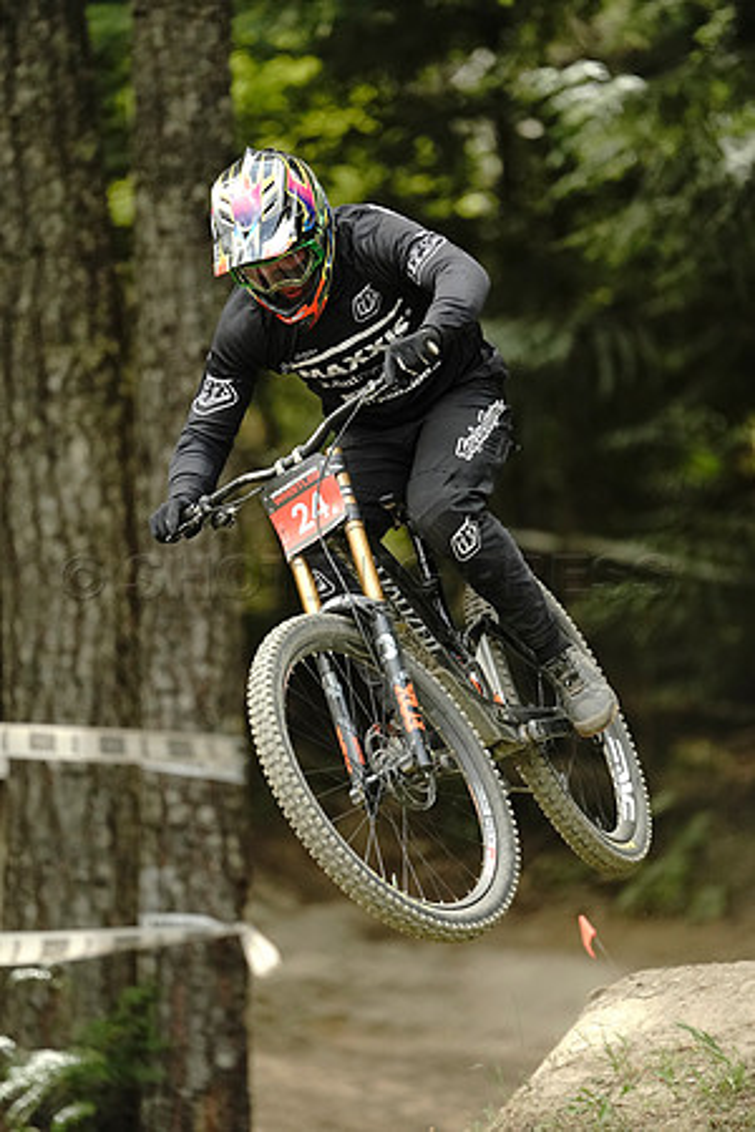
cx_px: 378
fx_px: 18874
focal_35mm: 600
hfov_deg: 2.3
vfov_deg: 3.4
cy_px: 566
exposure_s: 1/2500
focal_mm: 600
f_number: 4
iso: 5000
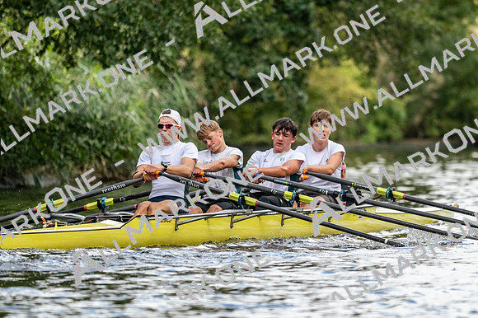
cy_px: 159
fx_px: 7964
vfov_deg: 2.3
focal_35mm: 600
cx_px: 239
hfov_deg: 3.4
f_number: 4.5
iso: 1000
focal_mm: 400
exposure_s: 1/2500
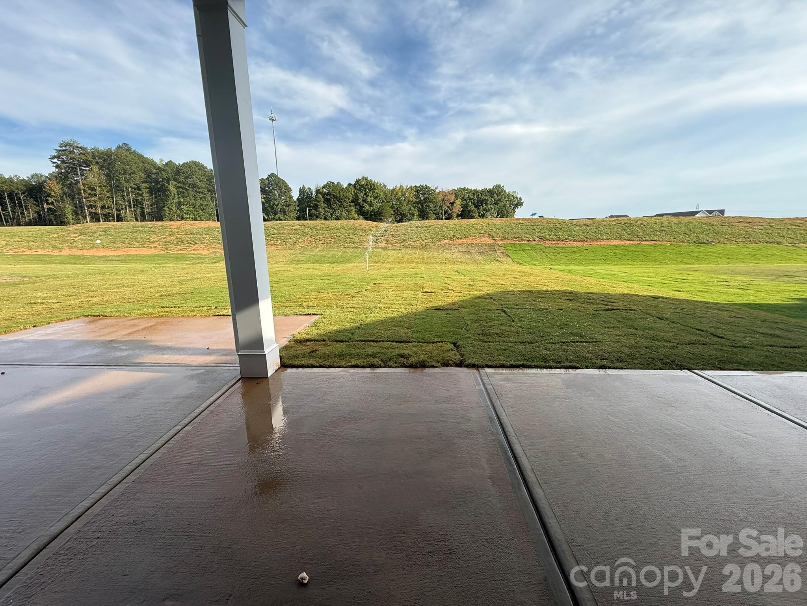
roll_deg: +1.0
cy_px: 303
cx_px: 404
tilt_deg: -11.5
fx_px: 326
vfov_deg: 85.7
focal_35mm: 14
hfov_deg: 102.1
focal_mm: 2.22
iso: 64
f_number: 2.2
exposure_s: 1/1033
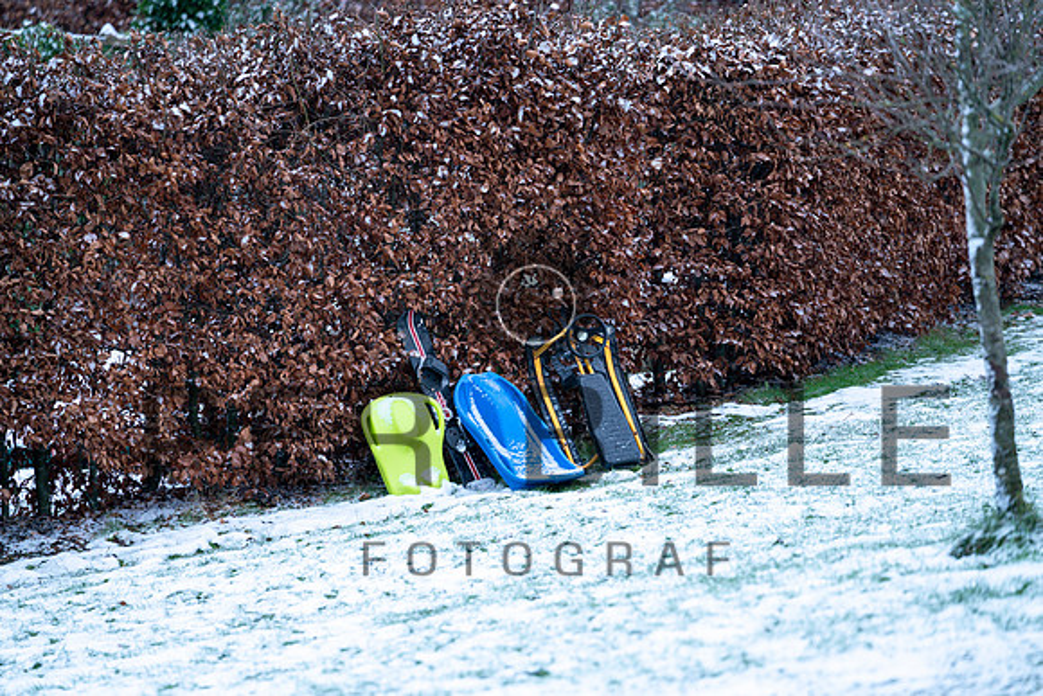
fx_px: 5796
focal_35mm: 200
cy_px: 348
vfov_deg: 6.9
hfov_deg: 10.3
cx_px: 522
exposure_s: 1/200
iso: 800
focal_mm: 200
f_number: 3.5
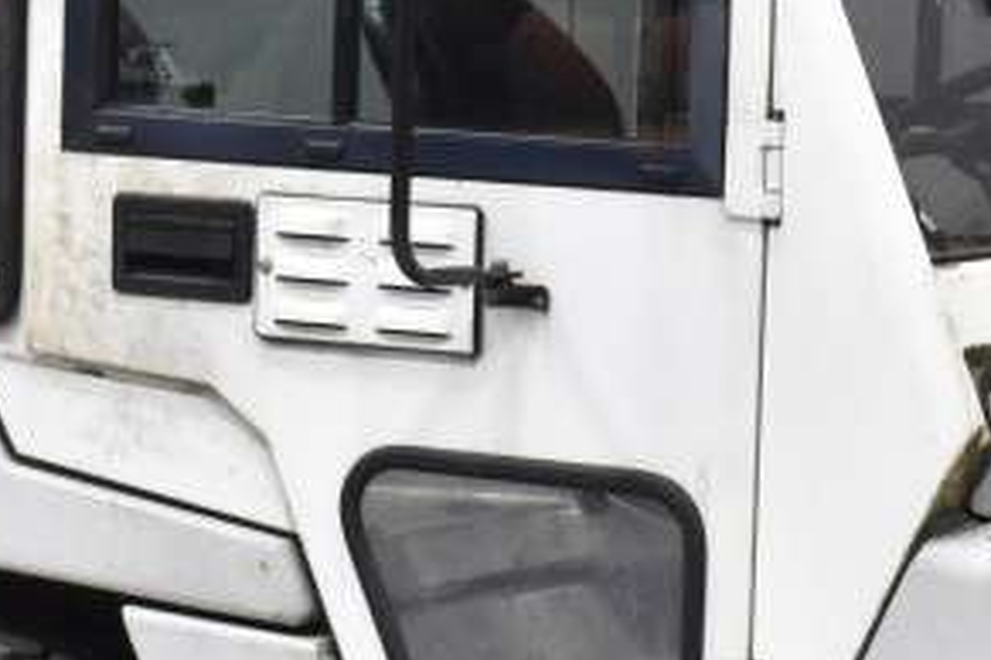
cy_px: 289
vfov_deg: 8.5
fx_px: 4432
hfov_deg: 12.6
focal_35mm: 161
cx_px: 964
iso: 1600
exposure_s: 1/80
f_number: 4.5
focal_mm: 26
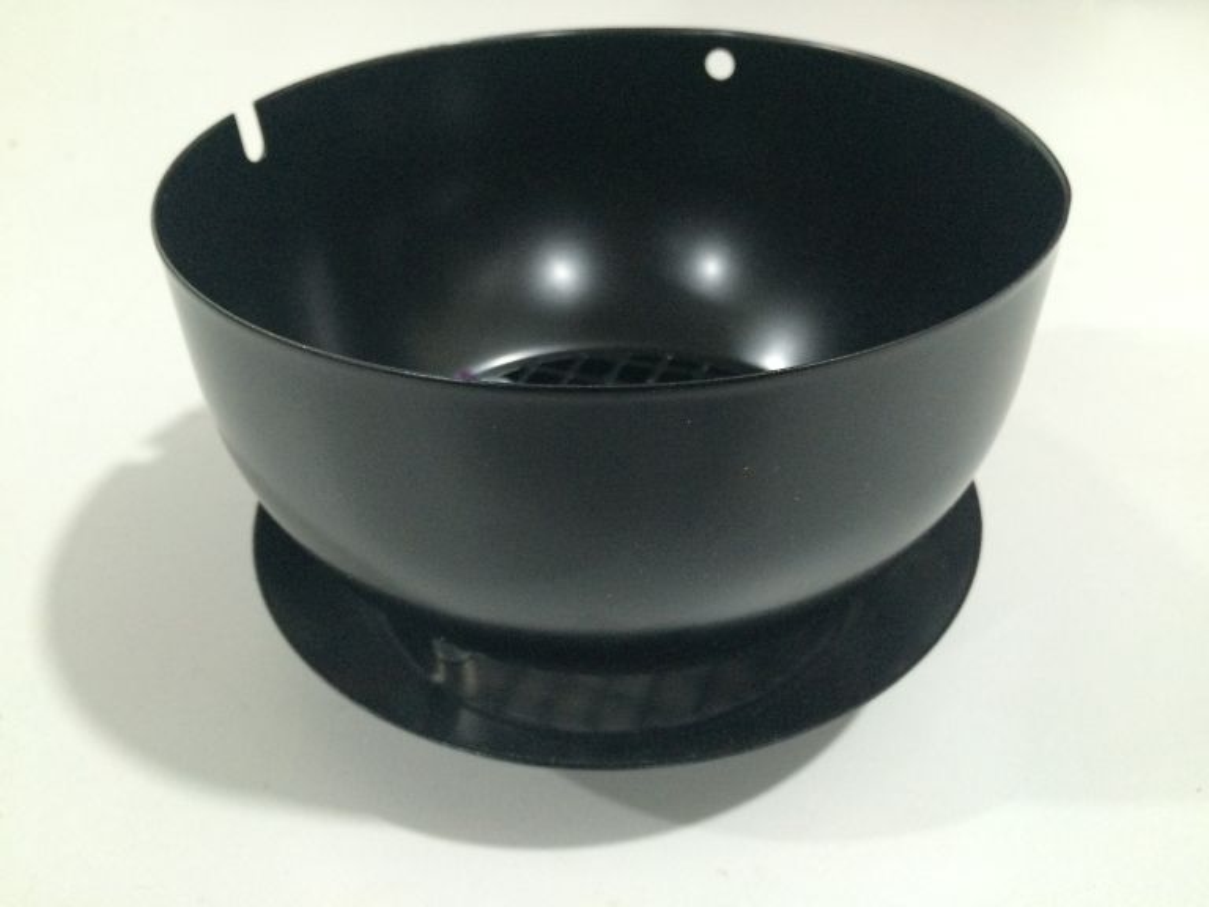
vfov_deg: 48.2
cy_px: 454
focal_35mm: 29
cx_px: 604
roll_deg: -0.1
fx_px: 1013
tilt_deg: -35.5
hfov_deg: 61.7
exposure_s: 1/30
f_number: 2.2
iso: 250
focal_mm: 4.15
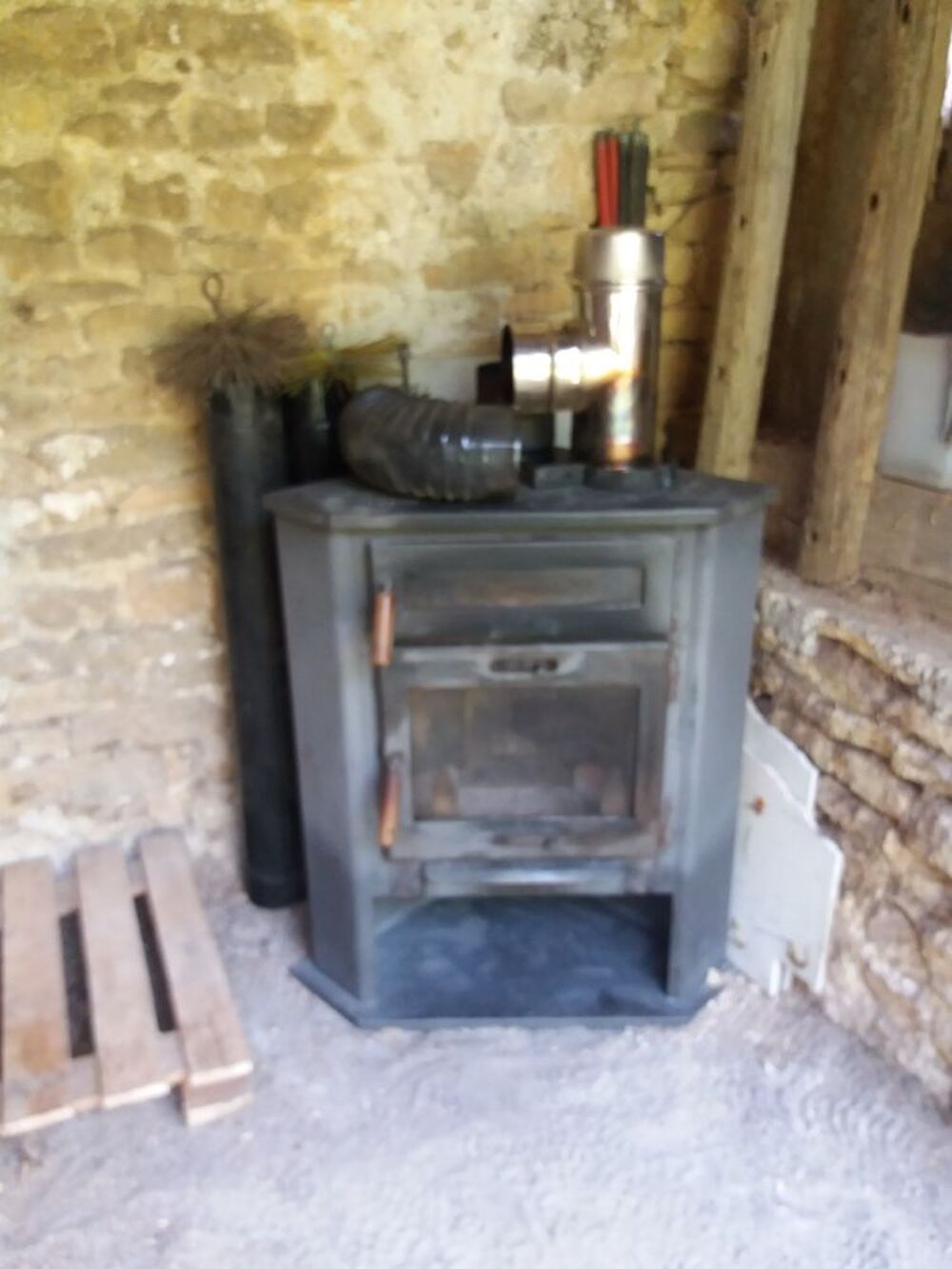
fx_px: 1027
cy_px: 634
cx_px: 476
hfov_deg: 49.8
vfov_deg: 63.4
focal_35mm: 28
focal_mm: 3.7
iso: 160
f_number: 1.9
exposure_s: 1/33
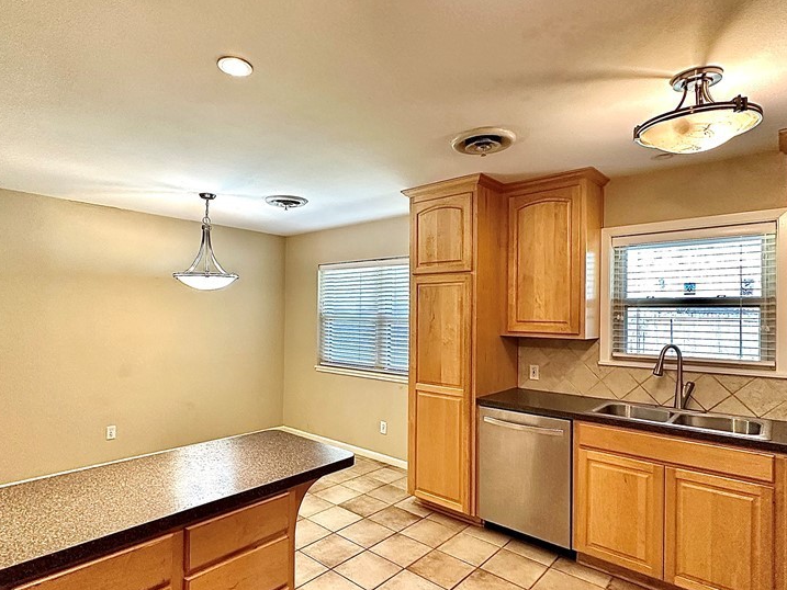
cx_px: 374
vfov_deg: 65.9
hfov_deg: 81.7
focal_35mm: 20
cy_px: 311
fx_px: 455
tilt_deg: +0.1
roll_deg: -0.8
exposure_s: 1/120
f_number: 2.2
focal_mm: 2.22
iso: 250
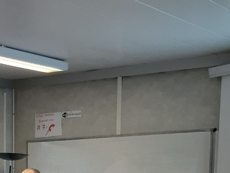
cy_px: 289
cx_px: -10
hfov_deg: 18.5
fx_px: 684
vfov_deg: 13.2
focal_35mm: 103
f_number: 1.7
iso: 125
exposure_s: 1/50
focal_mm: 3.93
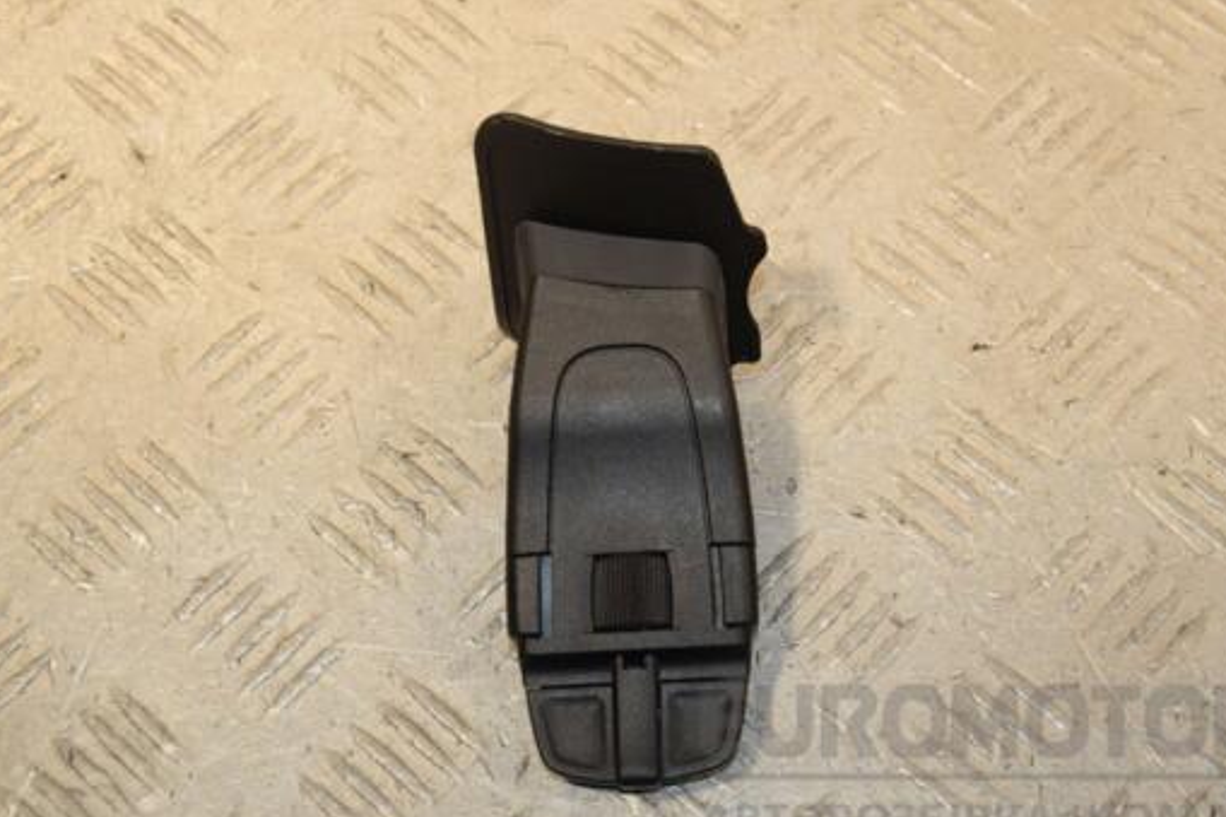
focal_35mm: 80
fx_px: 2709
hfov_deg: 25.5
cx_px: 655
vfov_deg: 17.1
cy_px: 400
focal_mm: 45
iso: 800
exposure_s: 1/200
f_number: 6.3
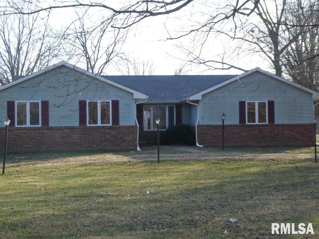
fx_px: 562
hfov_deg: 31.7
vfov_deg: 24.0
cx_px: 160
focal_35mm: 61
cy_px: 120
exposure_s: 1/160
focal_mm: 10.9
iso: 80
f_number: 4.3
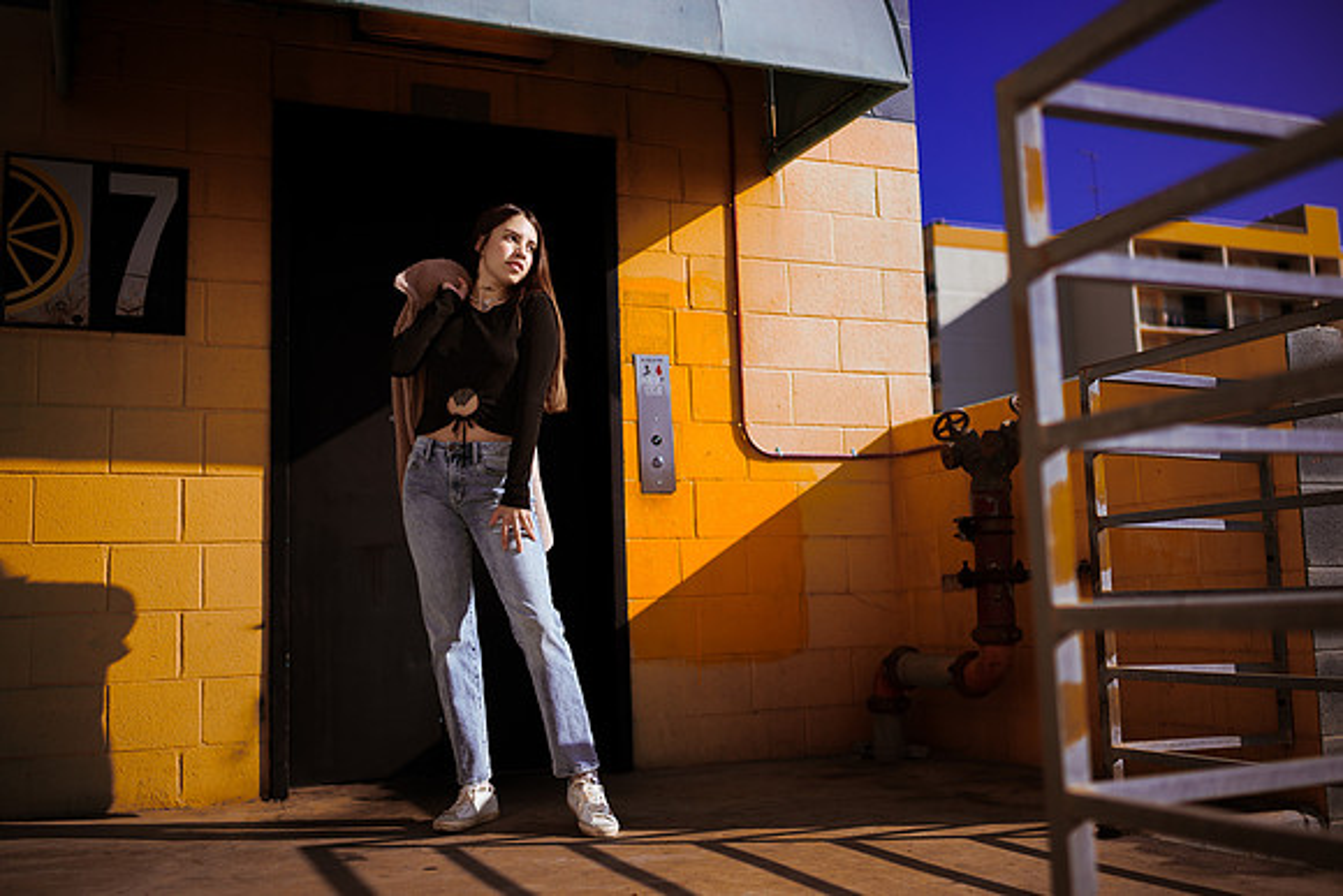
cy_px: 448
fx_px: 1369
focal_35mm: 37
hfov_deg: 52.3
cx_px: 672
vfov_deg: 36.2
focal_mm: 35
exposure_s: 1/4000
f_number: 1.8
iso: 50
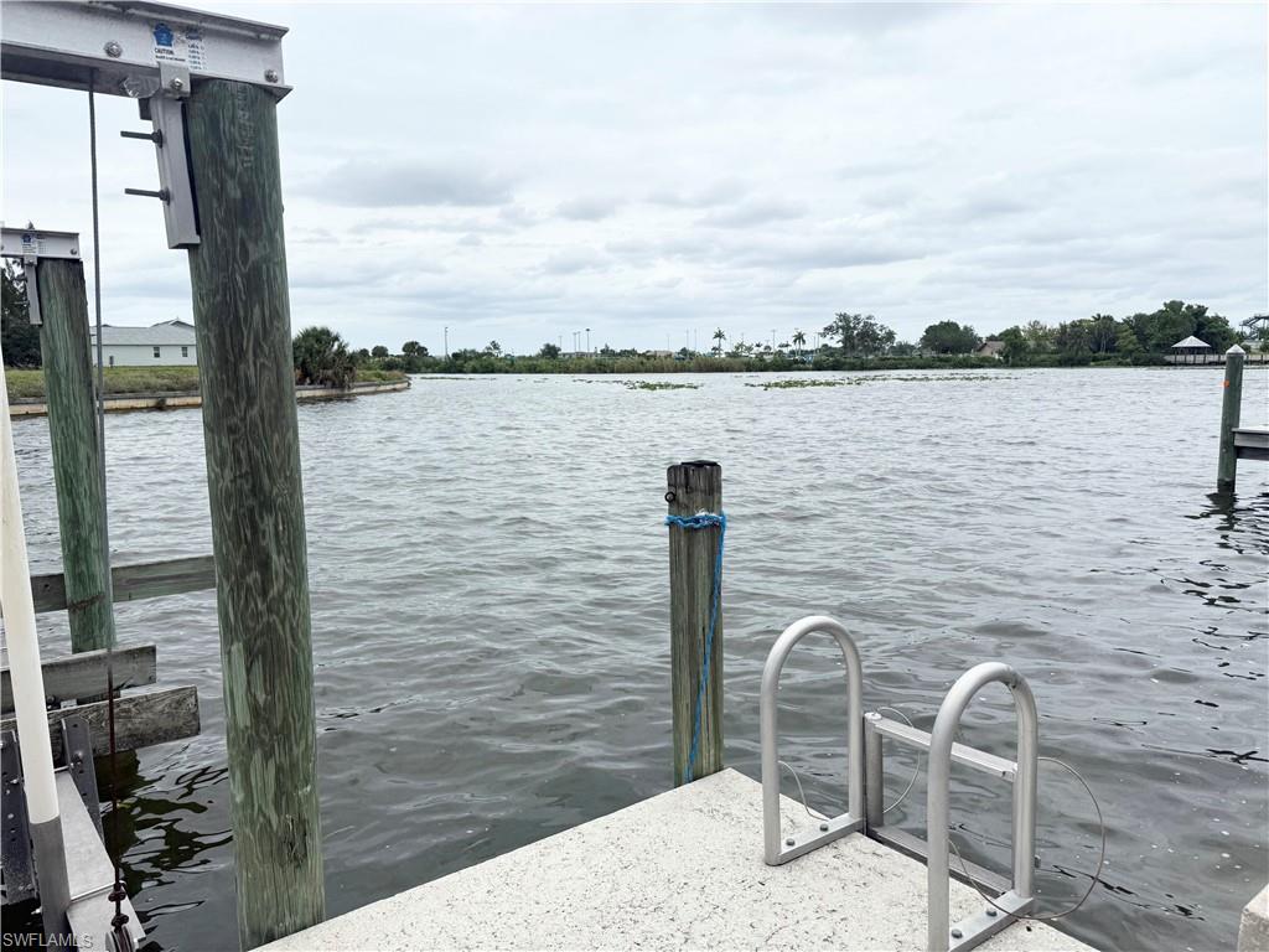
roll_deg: +1.0
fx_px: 880
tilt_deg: -5.8
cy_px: 476
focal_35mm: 24
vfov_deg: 56.8
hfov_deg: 71.6
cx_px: 634
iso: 80
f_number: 1.78
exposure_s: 1/6711
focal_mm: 6.76
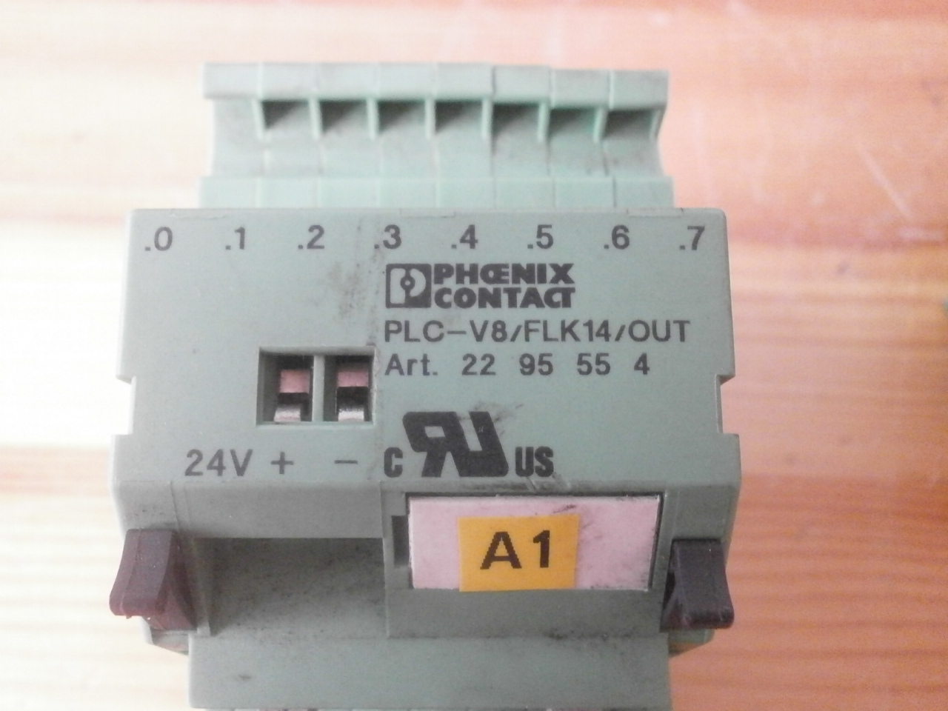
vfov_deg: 44.2
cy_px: 356
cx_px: 474
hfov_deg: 56.8
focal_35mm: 32
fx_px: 876
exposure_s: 1/100
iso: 800
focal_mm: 5.8
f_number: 3.1
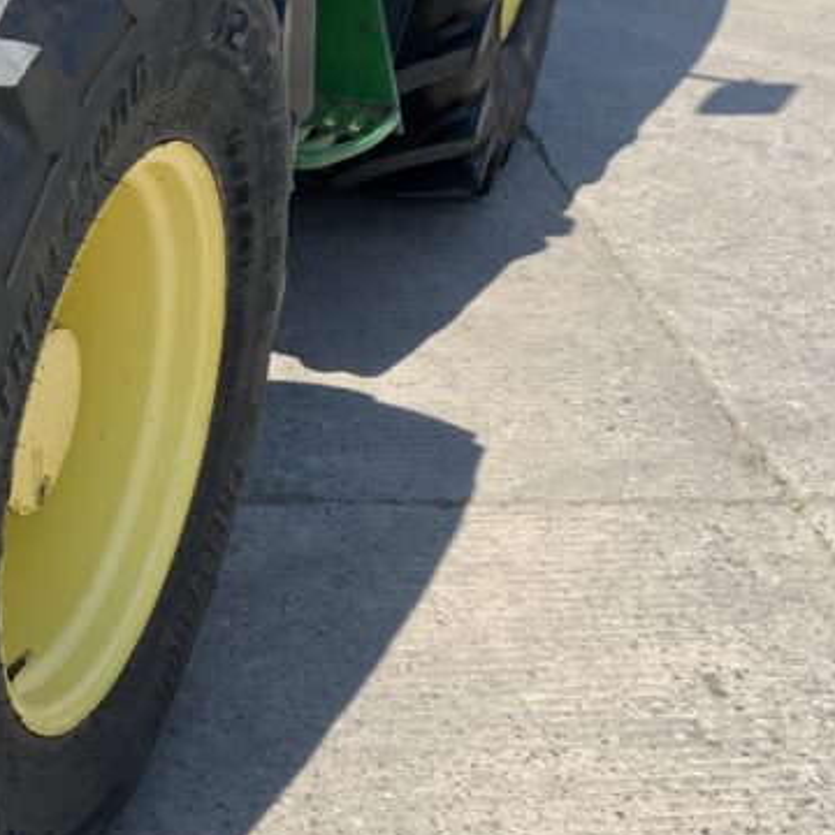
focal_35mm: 73
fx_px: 1992
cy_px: 422
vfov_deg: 23.7
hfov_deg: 22.8
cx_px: 26
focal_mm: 3
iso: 16
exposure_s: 1/1144
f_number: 1.8
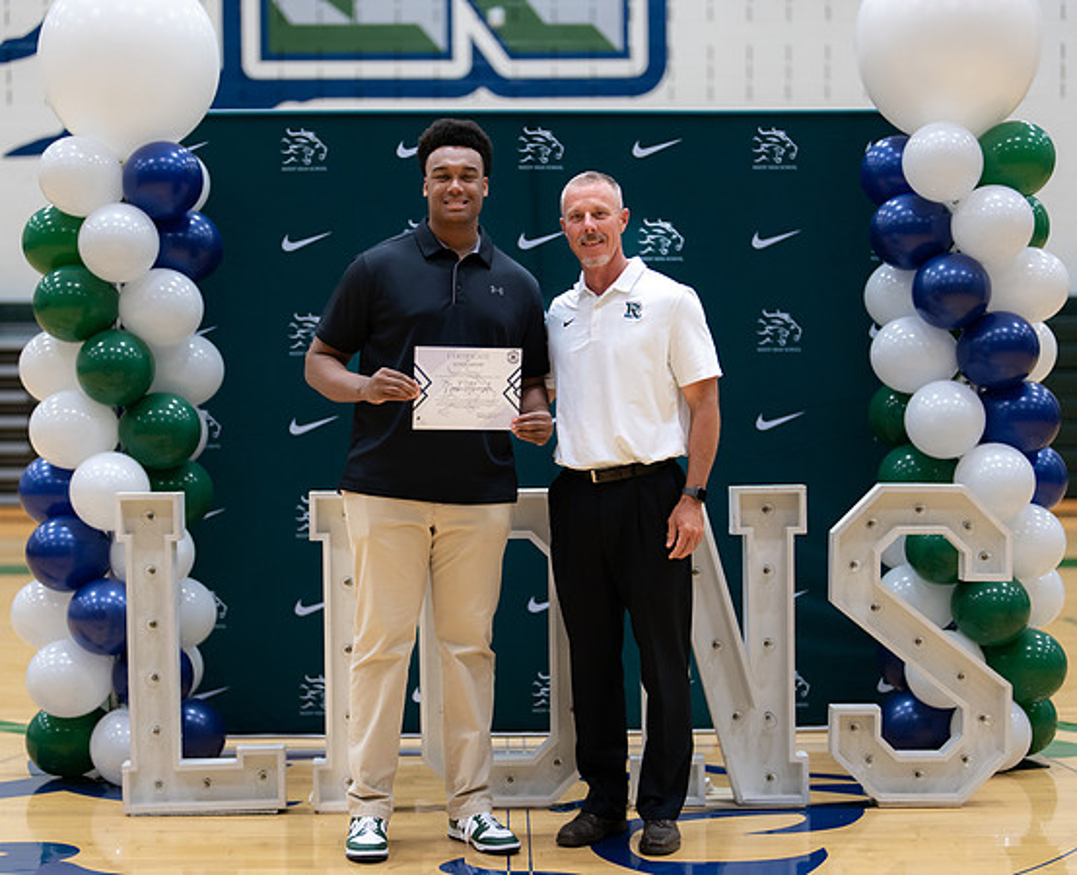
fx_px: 2050
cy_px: 482
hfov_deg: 29.4
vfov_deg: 24.1
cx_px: 508
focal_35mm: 64
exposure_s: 1/320
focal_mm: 50
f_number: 1.2
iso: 400
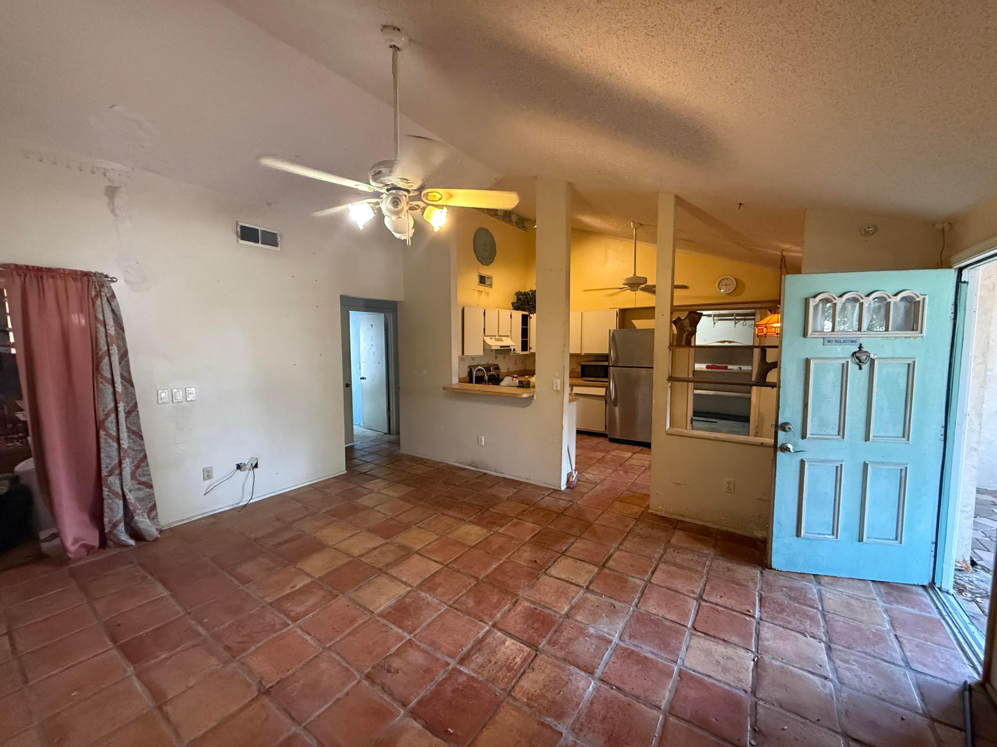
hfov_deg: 102.1
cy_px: 374
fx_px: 403
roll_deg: +0.2
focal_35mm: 14
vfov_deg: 85.7
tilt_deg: -5.2
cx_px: 498
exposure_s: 1/60
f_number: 2.2
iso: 640
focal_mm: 2.22
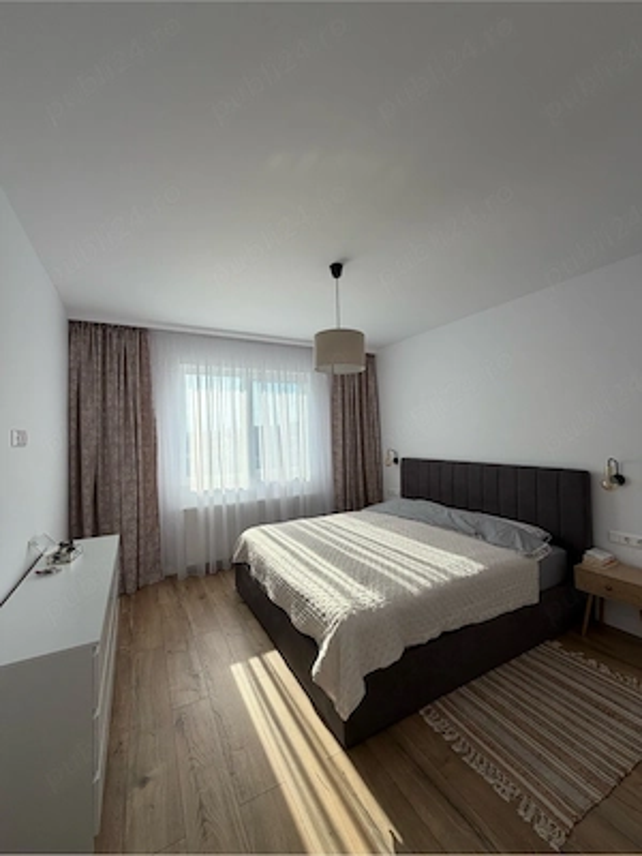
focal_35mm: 14
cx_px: 321
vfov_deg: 102.1
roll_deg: +1.6
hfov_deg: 85.7
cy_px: 428
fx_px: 346
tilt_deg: +0.5
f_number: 2.2
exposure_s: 1/276
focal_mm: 2.22
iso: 50
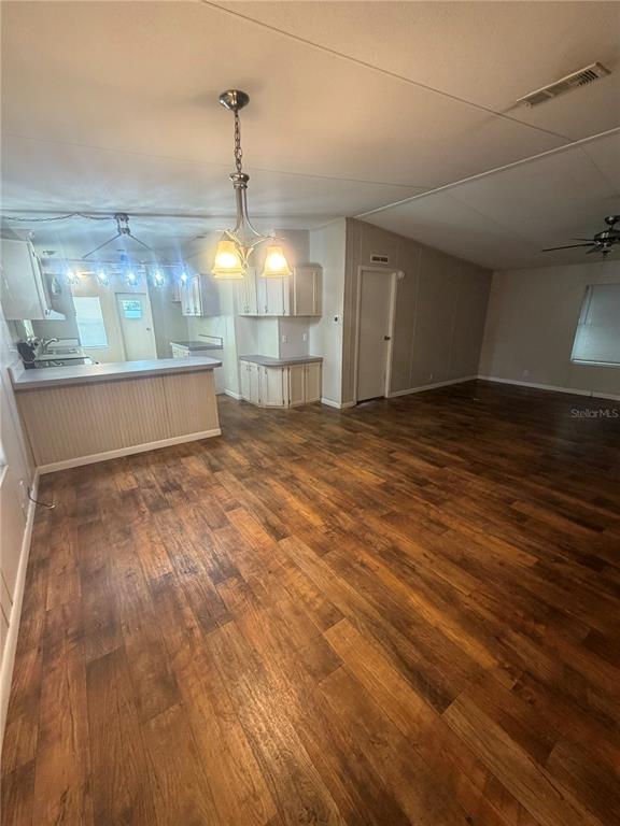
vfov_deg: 102.1
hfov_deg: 85.7
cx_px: 310
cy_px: 413
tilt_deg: -16.0
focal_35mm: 14
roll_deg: -0.4
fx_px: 334
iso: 320
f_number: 2.2
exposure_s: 1/60
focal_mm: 2.22
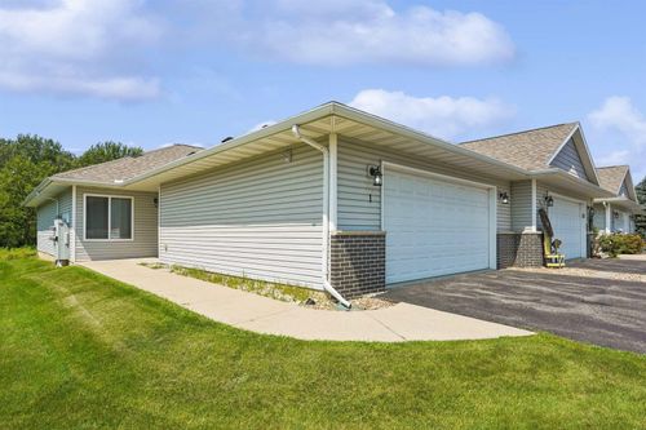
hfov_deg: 96.8
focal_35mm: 16
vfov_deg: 73.7
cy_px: 215
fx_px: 287
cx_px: 323
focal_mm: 16
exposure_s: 1/1250
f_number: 9
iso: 400
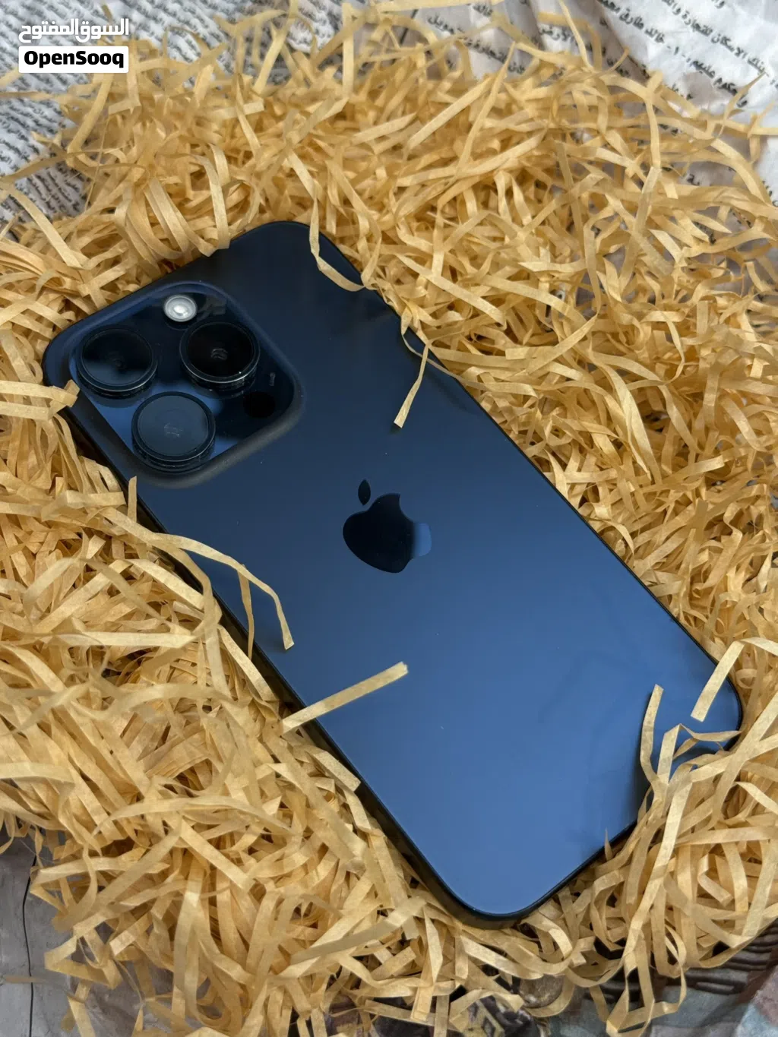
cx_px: 389
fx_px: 1438
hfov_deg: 30.3
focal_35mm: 48
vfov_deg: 39.7
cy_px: 518
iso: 125
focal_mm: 6.76
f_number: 1.78
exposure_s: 1/100
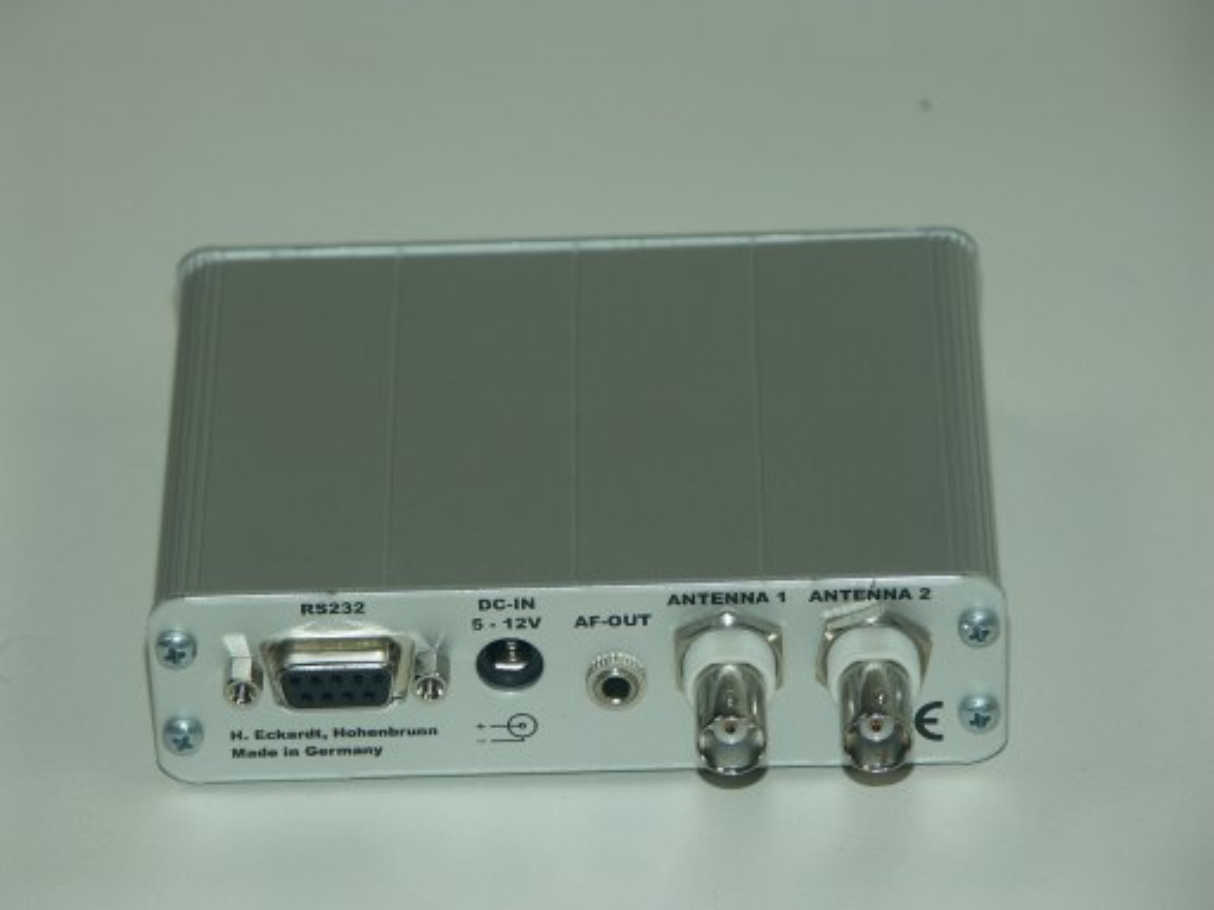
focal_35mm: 191
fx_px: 6698
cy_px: 455
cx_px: 607
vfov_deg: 7.8
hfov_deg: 10.4
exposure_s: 1/200
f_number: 3.5
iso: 100
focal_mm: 48.46
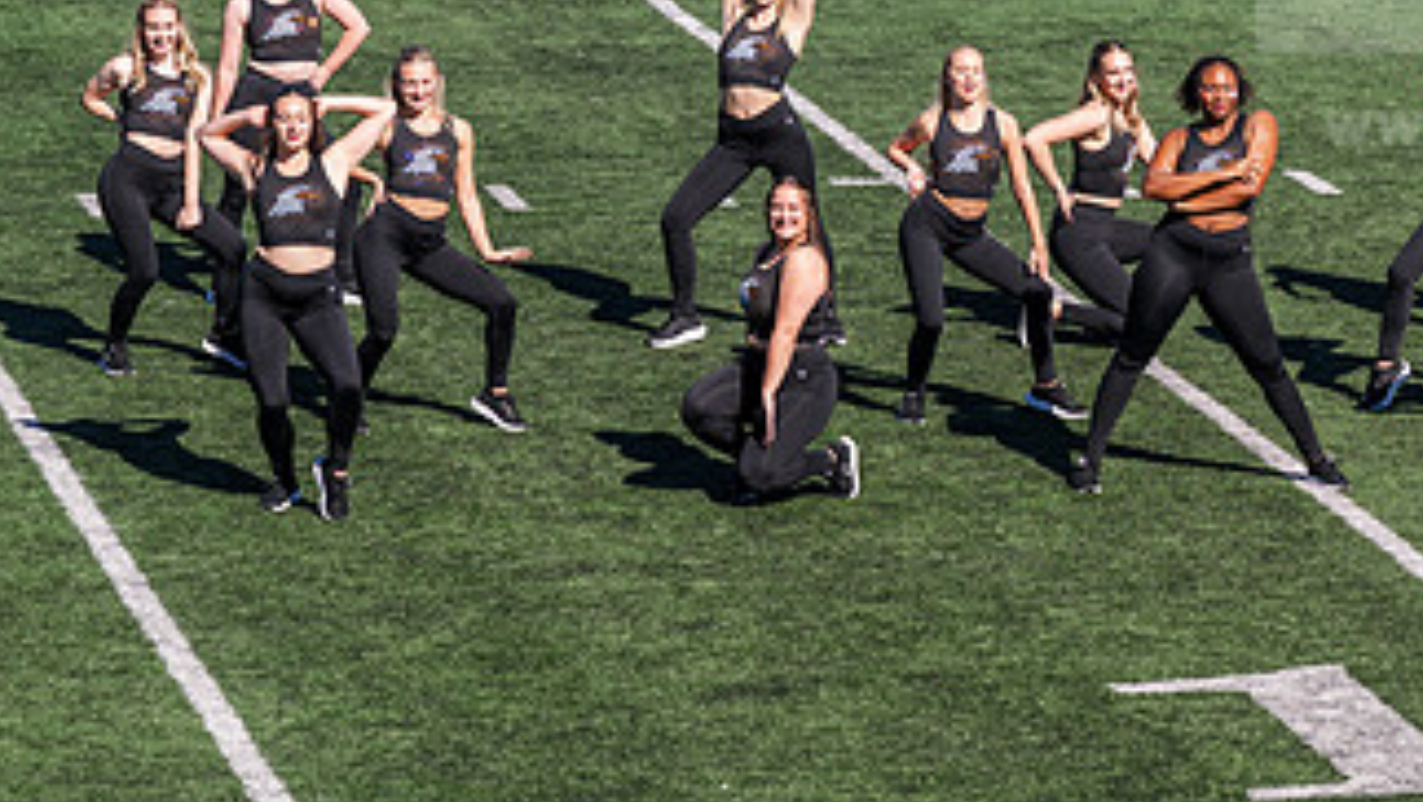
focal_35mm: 226
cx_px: 1123
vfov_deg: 5.4
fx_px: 8531
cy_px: 218
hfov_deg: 9.5
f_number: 4.5
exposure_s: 1/1250
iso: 160
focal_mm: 120
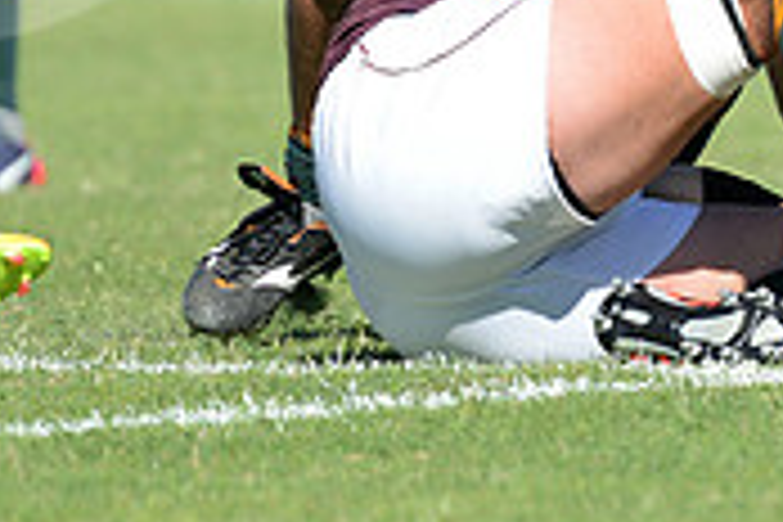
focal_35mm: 936
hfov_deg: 2.2
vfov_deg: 1.5
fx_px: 20356
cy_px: -277
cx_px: 711
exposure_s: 1/1000
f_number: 4
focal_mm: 280
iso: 320
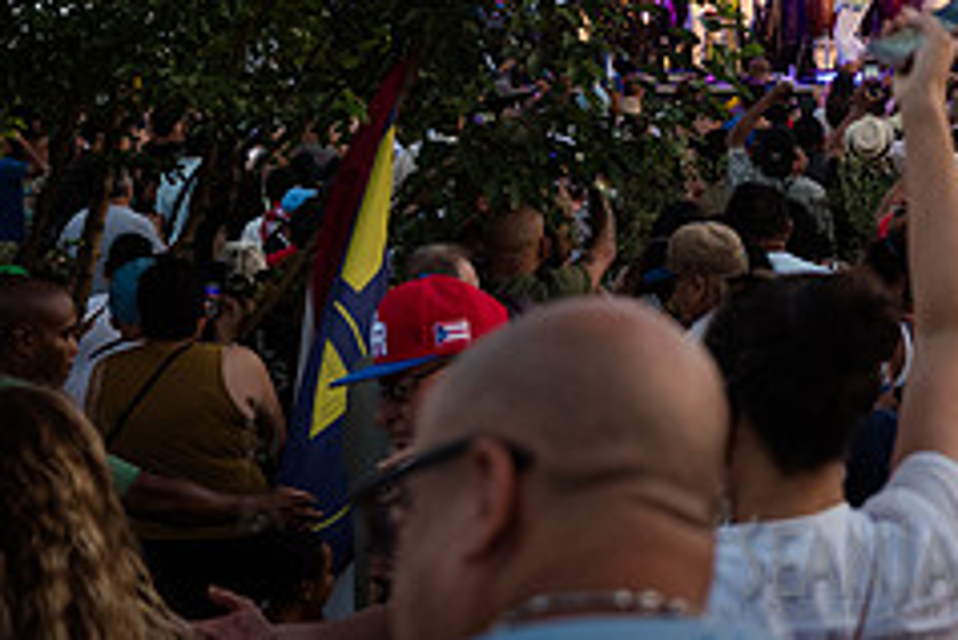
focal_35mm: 134
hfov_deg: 14.9
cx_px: 1039
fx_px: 3568
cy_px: -123
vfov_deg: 10.1
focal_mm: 55
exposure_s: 1/400
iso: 2000
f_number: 4
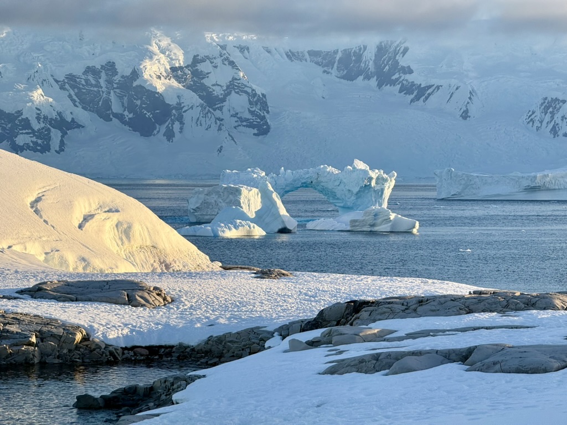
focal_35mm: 120
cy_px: 212
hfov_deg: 16.4
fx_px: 1966
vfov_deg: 12.3
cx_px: 284
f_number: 2.8
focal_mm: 15.66
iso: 50
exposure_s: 1/632
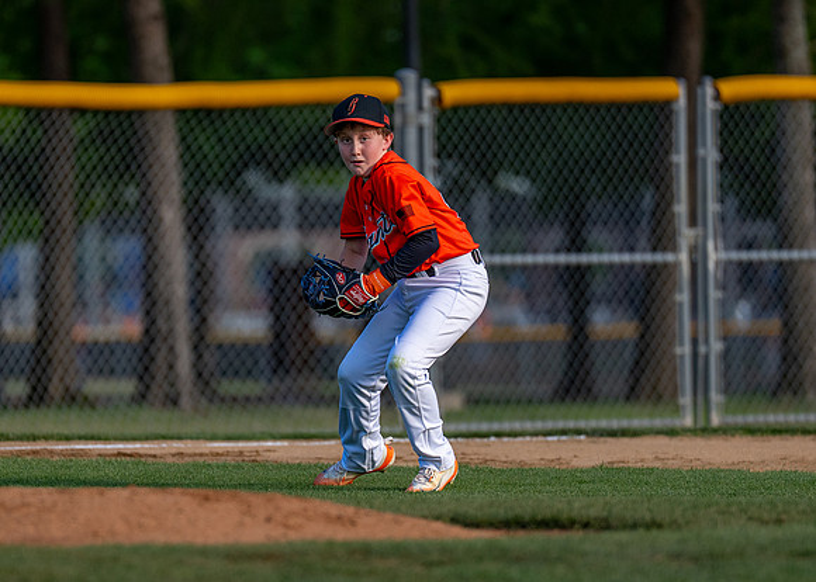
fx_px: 10836
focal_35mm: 468
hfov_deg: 4.3
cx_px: 319
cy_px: 312
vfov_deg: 3.1
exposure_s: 1/2500
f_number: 2.8
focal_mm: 200
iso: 160
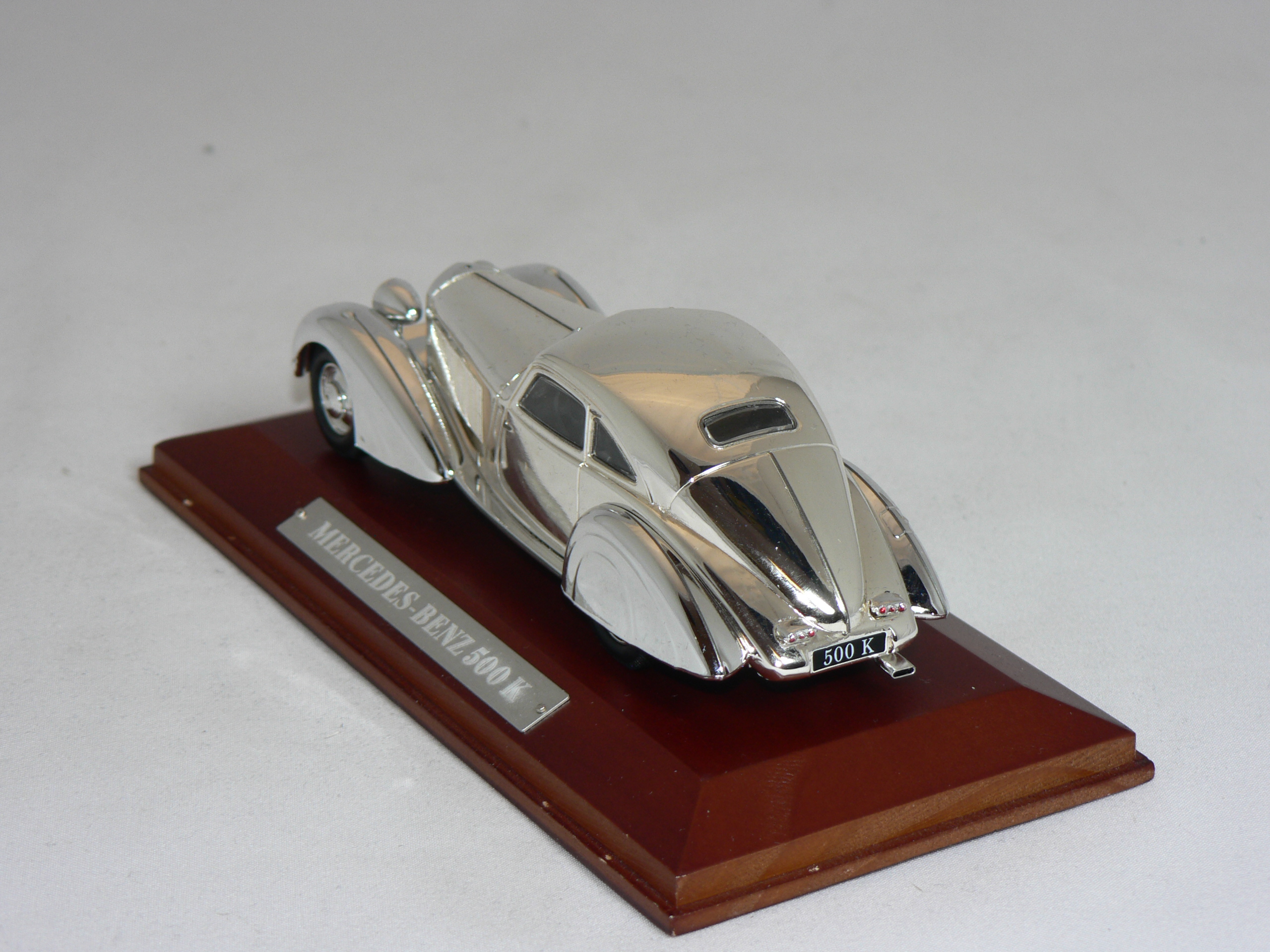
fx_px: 3192
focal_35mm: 87
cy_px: 476
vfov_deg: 17.0
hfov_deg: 22.5
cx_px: 635
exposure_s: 1/60
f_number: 3.2
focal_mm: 14.5
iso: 80
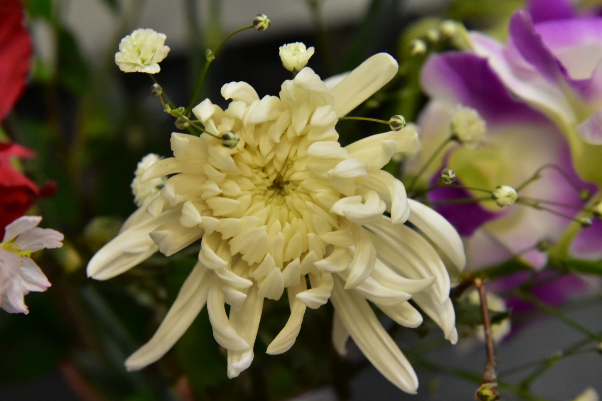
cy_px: 200
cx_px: 301
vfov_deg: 8.2
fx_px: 2809
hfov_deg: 12.2
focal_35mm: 168
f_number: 8
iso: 3200
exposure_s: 1/50
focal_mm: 112
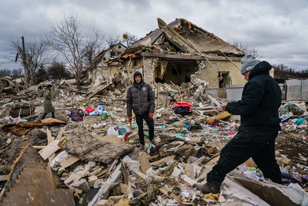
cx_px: 154
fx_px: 205
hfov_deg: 73.7
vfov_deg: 53.1
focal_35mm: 24
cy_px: 103
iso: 400
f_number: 4
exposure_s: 1/1600
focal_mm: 24
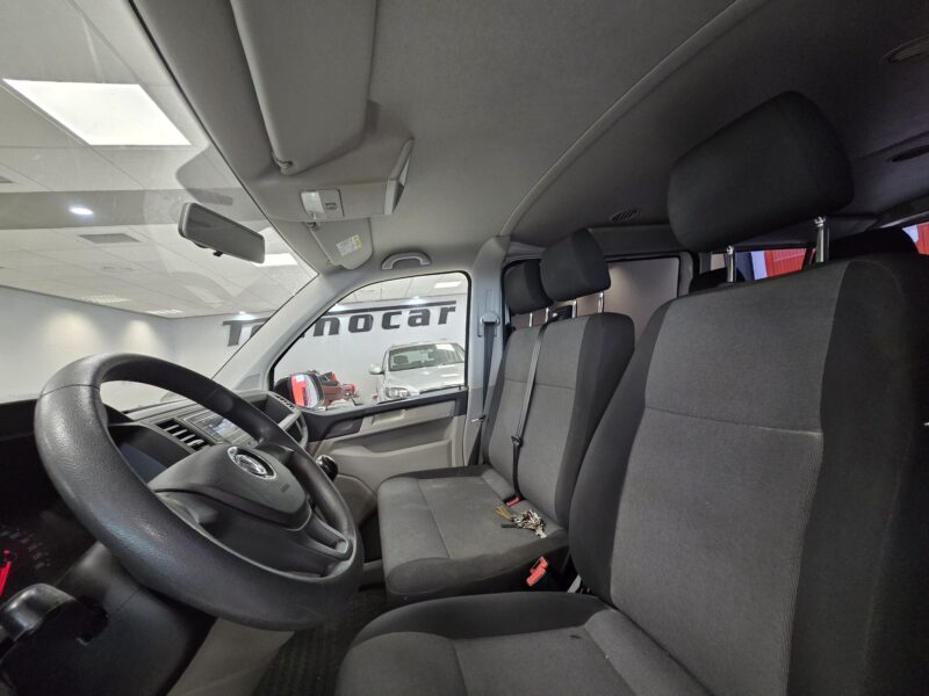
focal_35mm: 13
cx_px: 464
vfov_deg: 89.9
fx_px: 349
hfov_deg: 106.2
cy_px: 348
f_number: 2.2
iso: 400
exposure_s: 1/50
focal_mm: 2.2
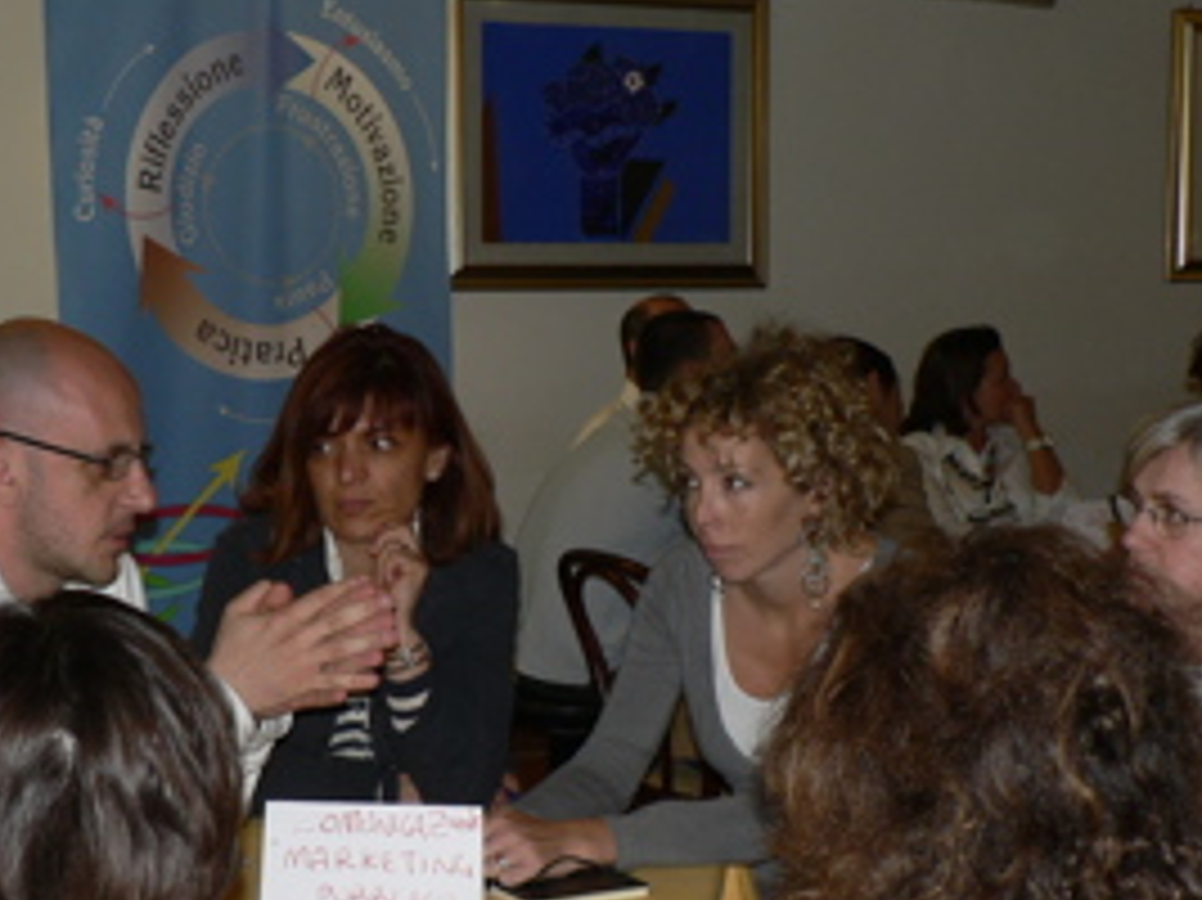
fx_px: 2395
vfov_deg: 21.2
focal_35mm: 69
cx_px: 473
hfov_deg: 28.1
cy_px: 585
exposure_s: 1/60
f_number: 2.8
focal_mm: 7.7
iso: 100
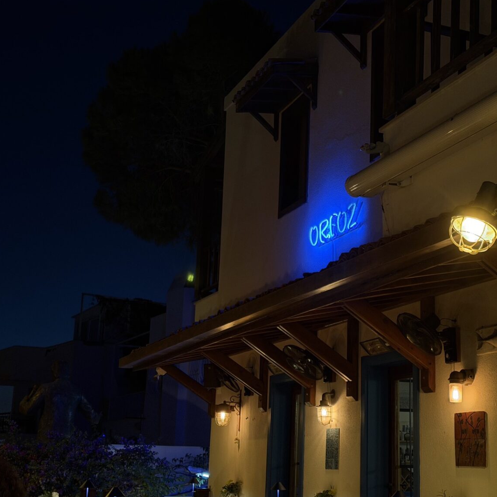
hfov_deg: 29.8
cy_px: 248
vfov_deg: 30.0
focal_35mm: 57
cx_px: 328
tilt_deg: +12.3
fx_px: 926
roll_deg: -1.3
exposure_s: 1/25
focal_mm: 6.76
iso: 640
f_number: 1.78
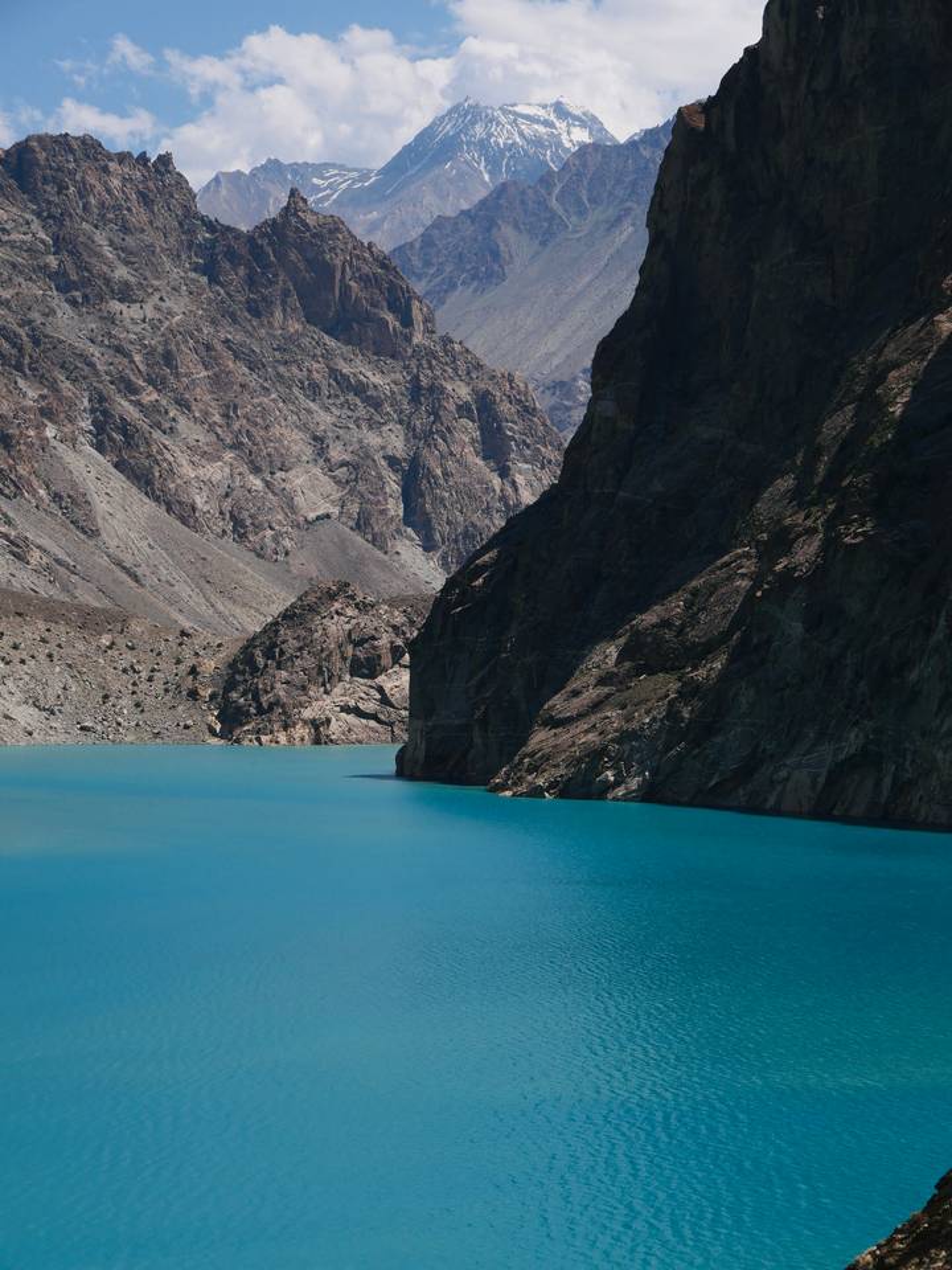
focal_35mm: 75
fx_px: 2750
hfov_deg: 19.6
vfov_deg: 26.0
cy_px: 635
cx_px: 476
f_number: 8
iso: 200
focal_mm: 34
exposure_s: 1/640
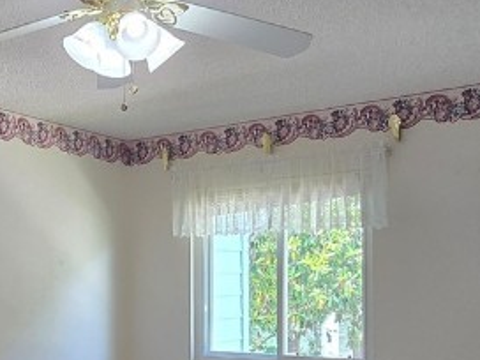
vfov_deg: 28.9
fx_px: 679
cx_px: 55
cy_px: 300
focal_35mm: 49
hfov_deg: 36.6
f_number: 2.2
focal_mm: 2.2
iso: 100
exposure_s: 1/60
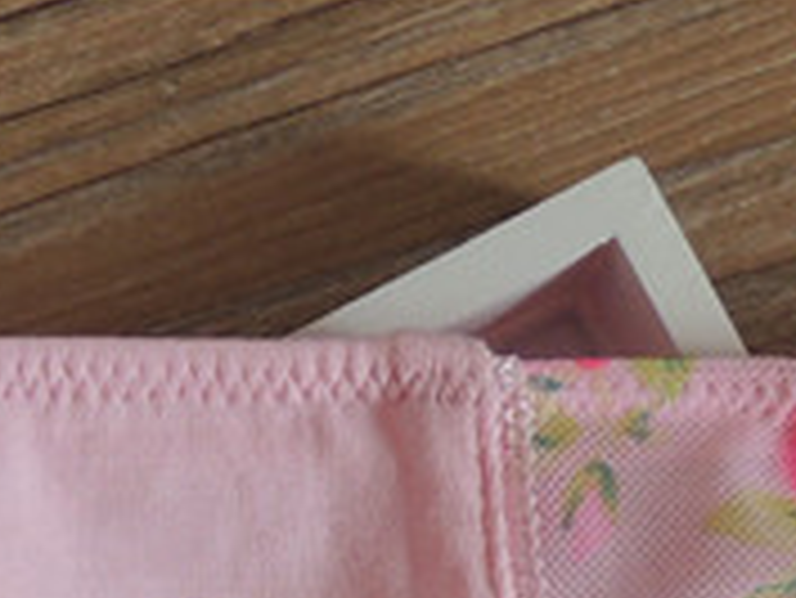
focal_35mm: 131
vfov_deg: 10.3
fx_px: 3014
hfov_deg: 14.7
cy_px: 1250
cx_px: -40
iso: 100
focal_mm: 5.5
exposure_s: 1/160
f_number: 3
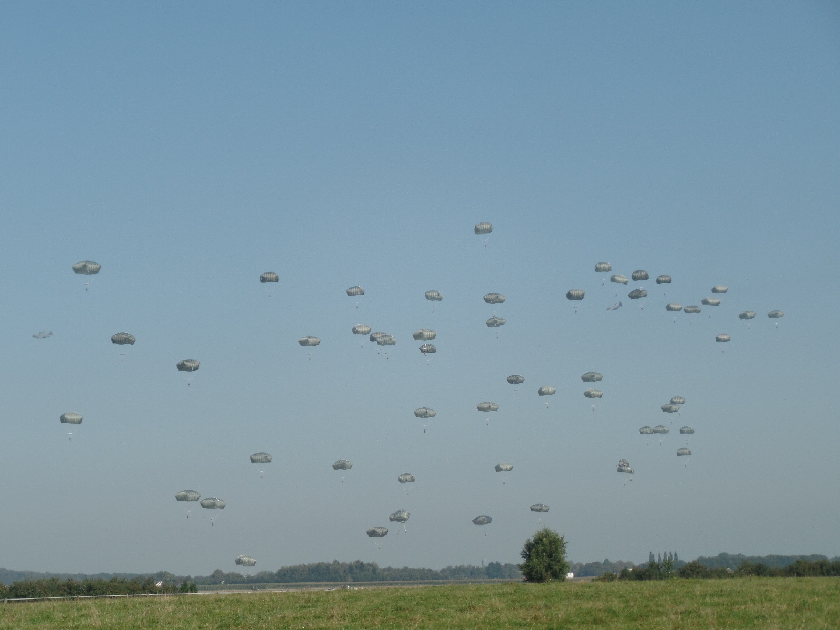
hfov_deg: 21.1
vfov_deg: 15.9
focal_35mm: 93
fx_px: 2257
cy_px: 315
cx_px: 420
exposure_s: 1/1000
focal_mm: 16.5
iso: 80
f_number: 3.9
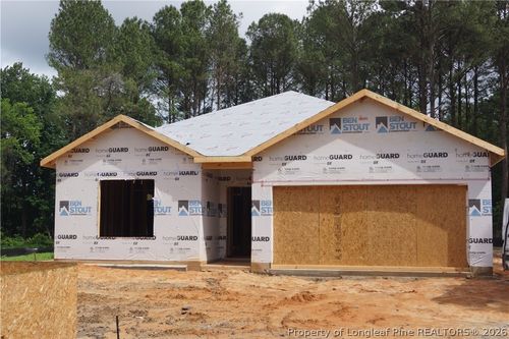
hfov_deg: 46.4
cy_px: 170
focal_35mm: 42
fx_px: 594
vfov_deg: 31.9
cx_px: 254
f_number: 9
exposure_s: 1/400
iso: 100
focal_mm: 28
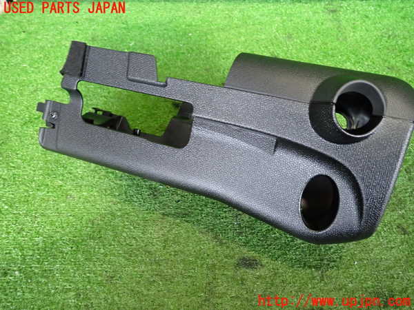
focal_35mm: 25
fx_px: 299
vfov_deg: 54.9
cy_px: 155
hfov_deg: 69.4
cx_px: 207
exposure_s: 1/30
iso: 500
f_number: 2
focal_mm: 4.5
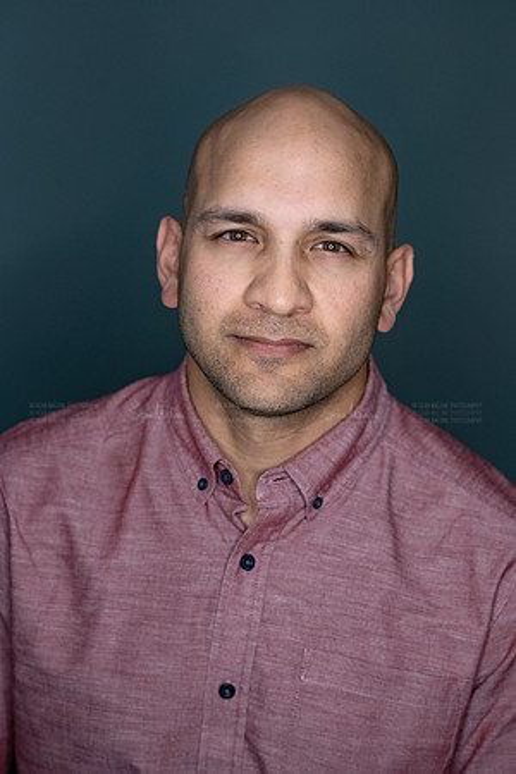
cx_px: 258
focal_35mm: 85
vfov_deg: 23.9
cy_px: 387
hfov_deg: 16.1
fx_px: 1827
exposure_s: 1/320
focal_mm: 85
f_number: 3.5
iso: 2000
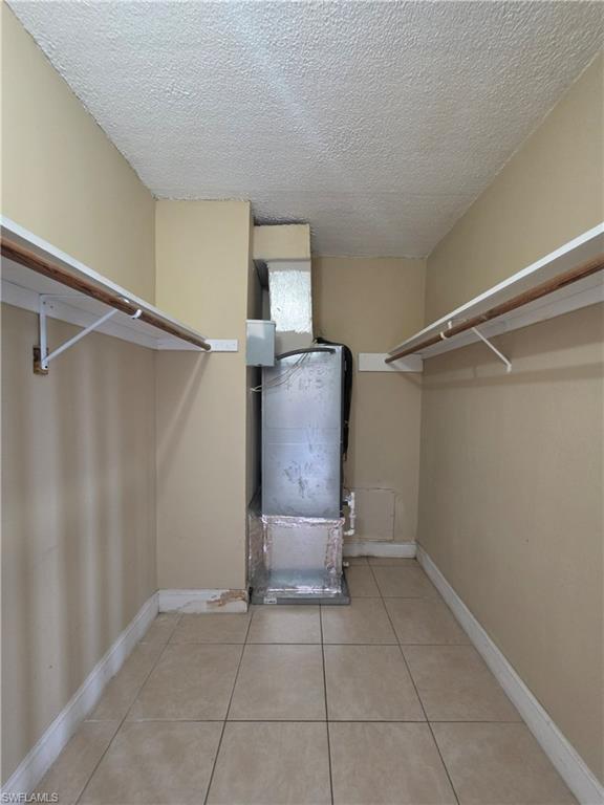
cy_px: 402
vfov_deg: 106.2
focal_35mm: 13
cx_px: 302
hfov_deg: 89.9
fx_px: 302
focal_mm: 2.2
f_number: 1.9
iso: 500
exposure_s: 1/100
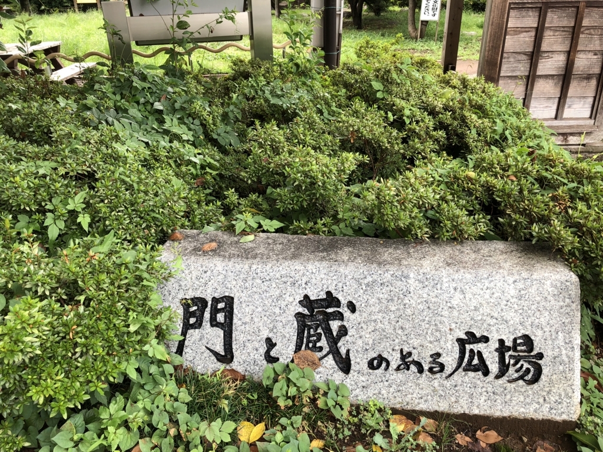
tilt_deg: -25.1
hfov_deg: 63.4
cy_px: 226
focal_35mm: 28
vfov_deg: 49.7
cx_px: 302
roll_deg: +1.1
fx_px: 488
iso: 32
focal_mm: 3.99
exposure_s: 1/120
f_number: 1.8
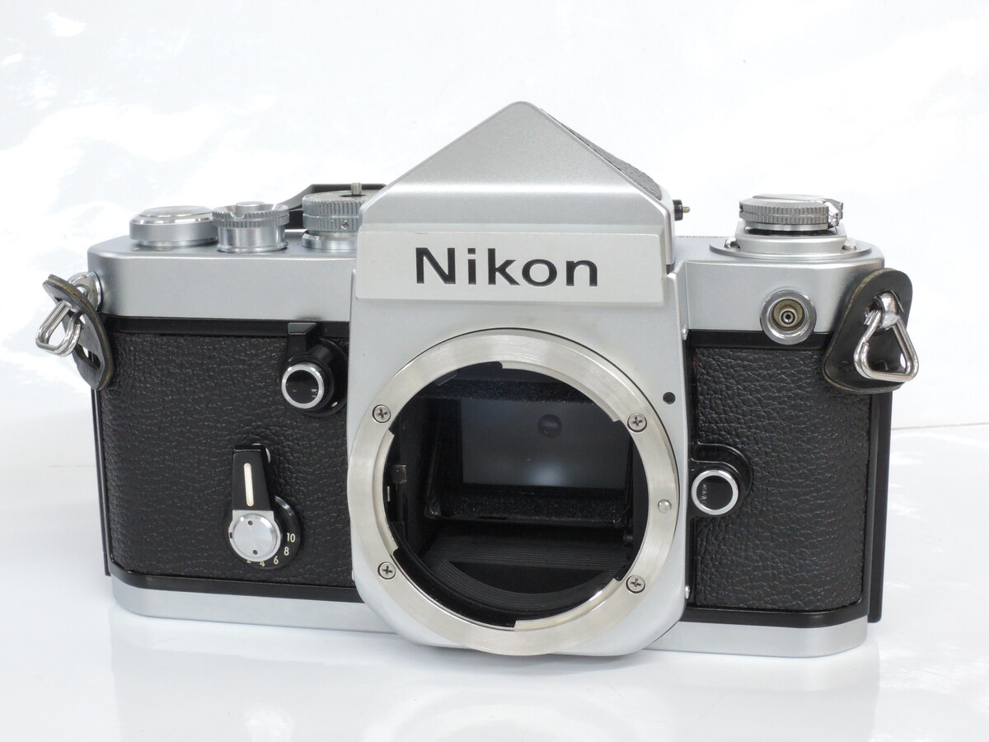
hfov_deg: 34.9
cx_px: 494
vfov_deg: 26.6
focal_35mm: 55
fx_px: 1571
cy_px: 371
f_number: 8
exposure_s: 1/15
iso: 800
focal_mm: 11.8
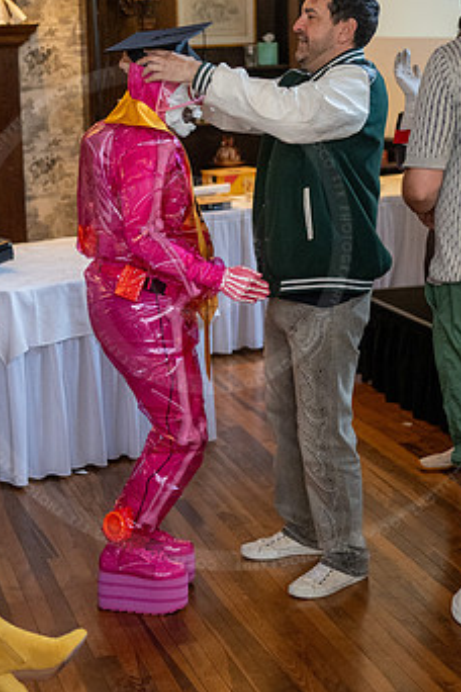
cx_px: 212
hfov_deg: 19.2
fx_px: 1364
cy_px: 308
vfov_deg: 28.4
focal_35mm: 71
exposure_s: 1/250
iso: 3200
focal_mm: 36
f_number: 2
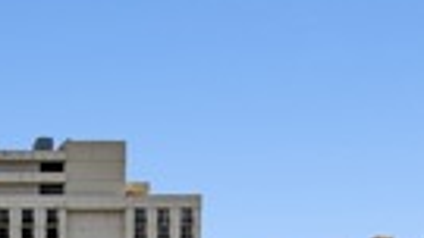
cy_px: 603
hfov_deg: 15.5
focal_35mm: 119
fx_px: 1338
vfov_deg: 9.0
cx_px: -336
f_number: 9
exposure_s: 1/640
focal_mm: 24
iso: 200
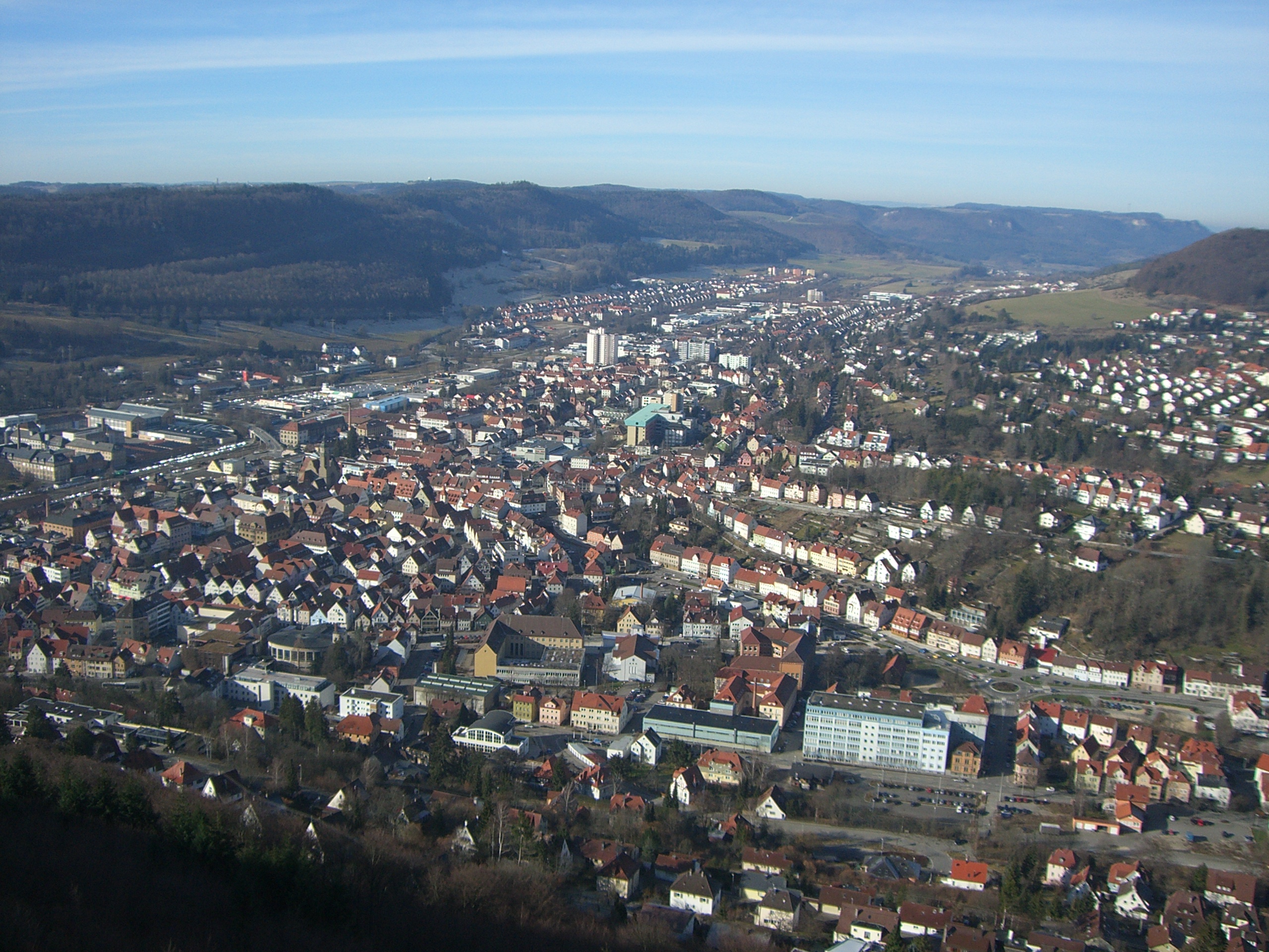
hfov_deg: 49.0
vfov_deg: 37.7
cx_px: 634
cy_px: 476
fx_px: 1393
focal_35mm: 38
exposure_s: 1/640
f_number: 4.3
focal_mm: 6.2
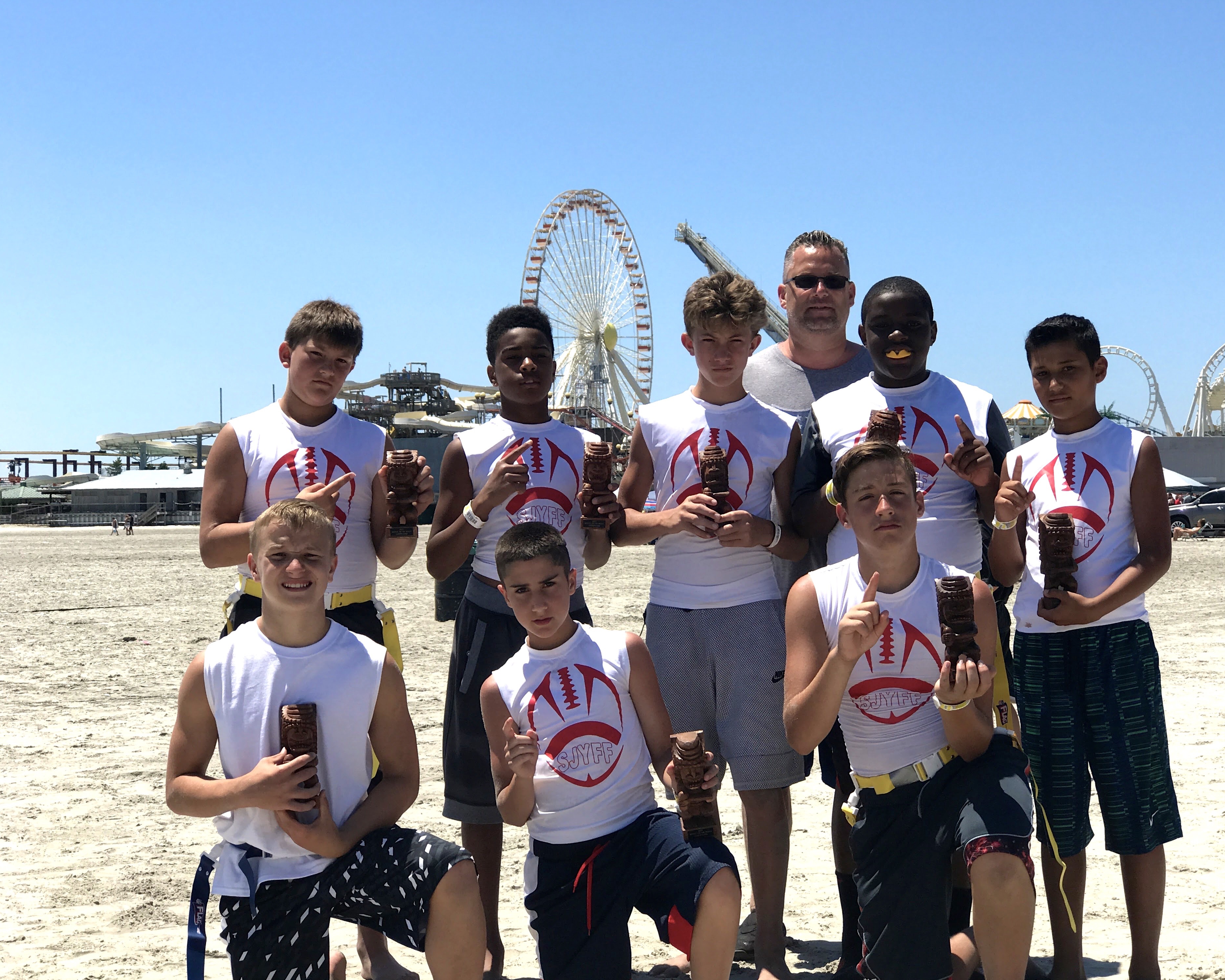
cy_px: 493
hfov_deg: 31.4
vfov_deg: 25.4
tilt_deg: +0.4
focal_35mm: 60
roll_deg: -0.5
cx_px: 653
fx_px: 2175
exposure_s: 1/1140
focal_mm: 6.6
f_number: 2.8
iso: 20
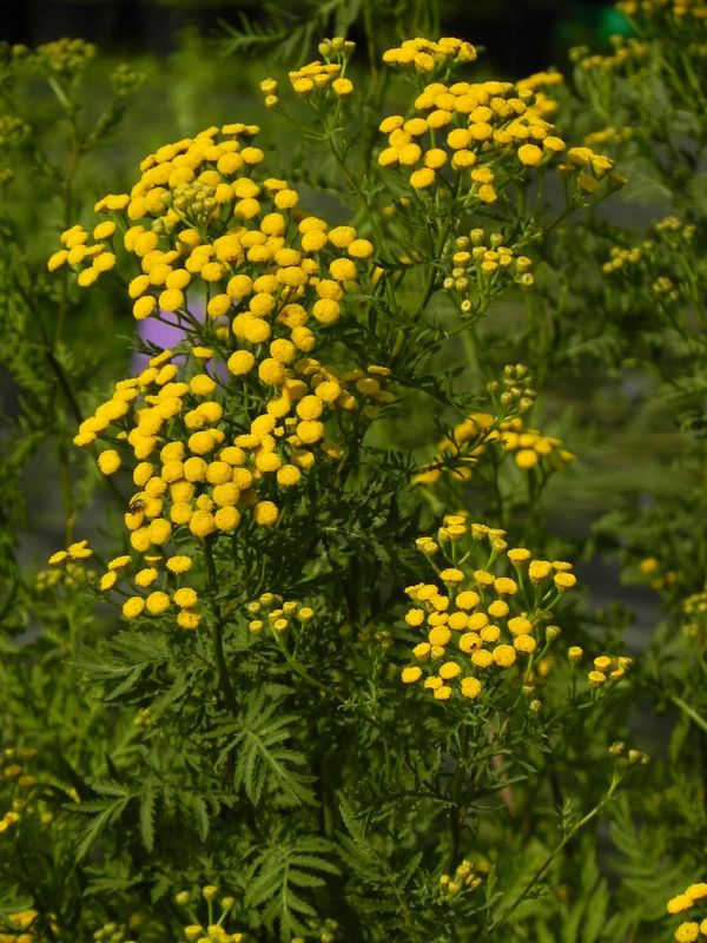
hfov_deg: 5.1
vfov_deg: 6.8
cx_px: 354
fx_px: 7925
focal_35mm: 291
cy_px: 472
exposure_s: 1/2000
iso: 160
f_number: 5
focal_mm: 51.8
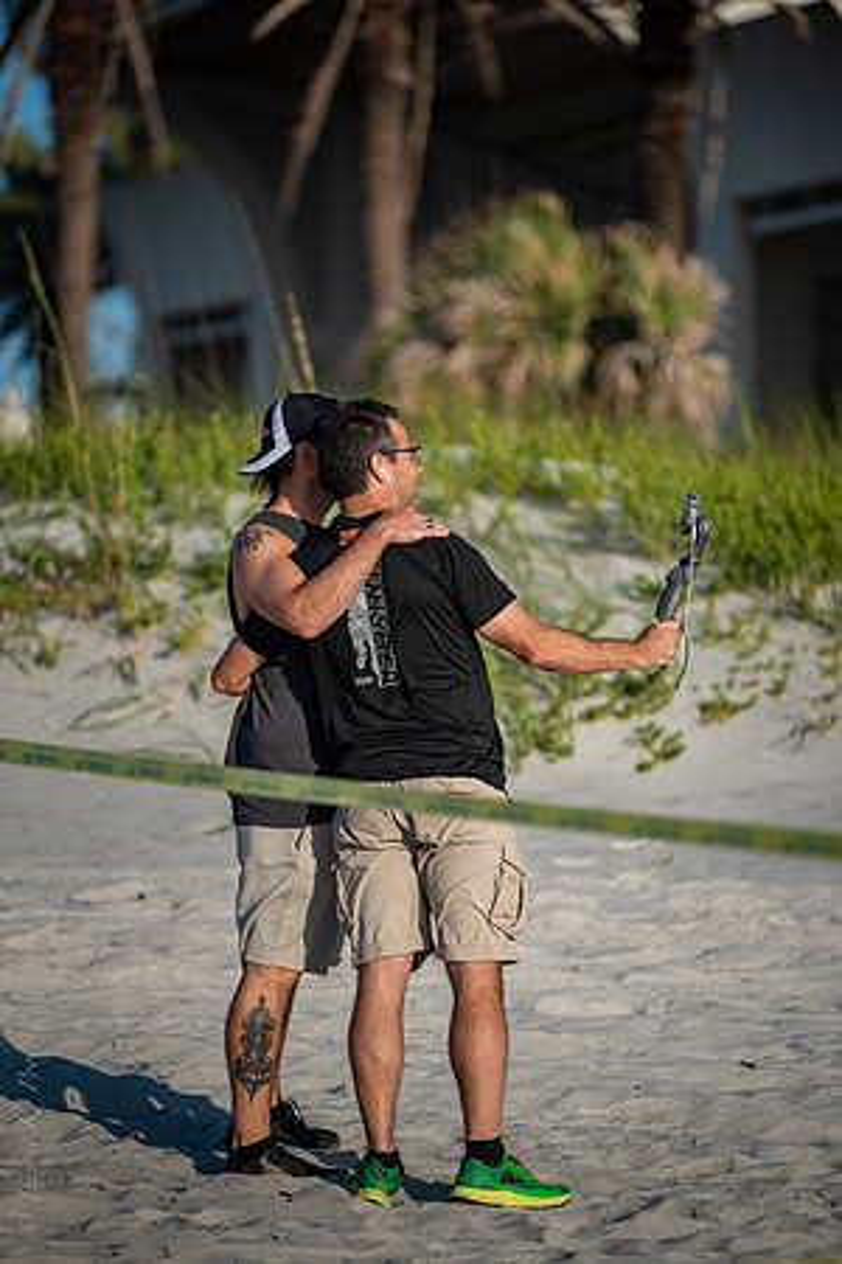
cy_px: 632
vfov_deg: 10.3
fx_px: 7016
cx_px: 421
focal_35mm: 200
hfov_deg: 6.9
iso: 360
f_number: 2.8
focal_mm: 200
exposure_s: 1/4000
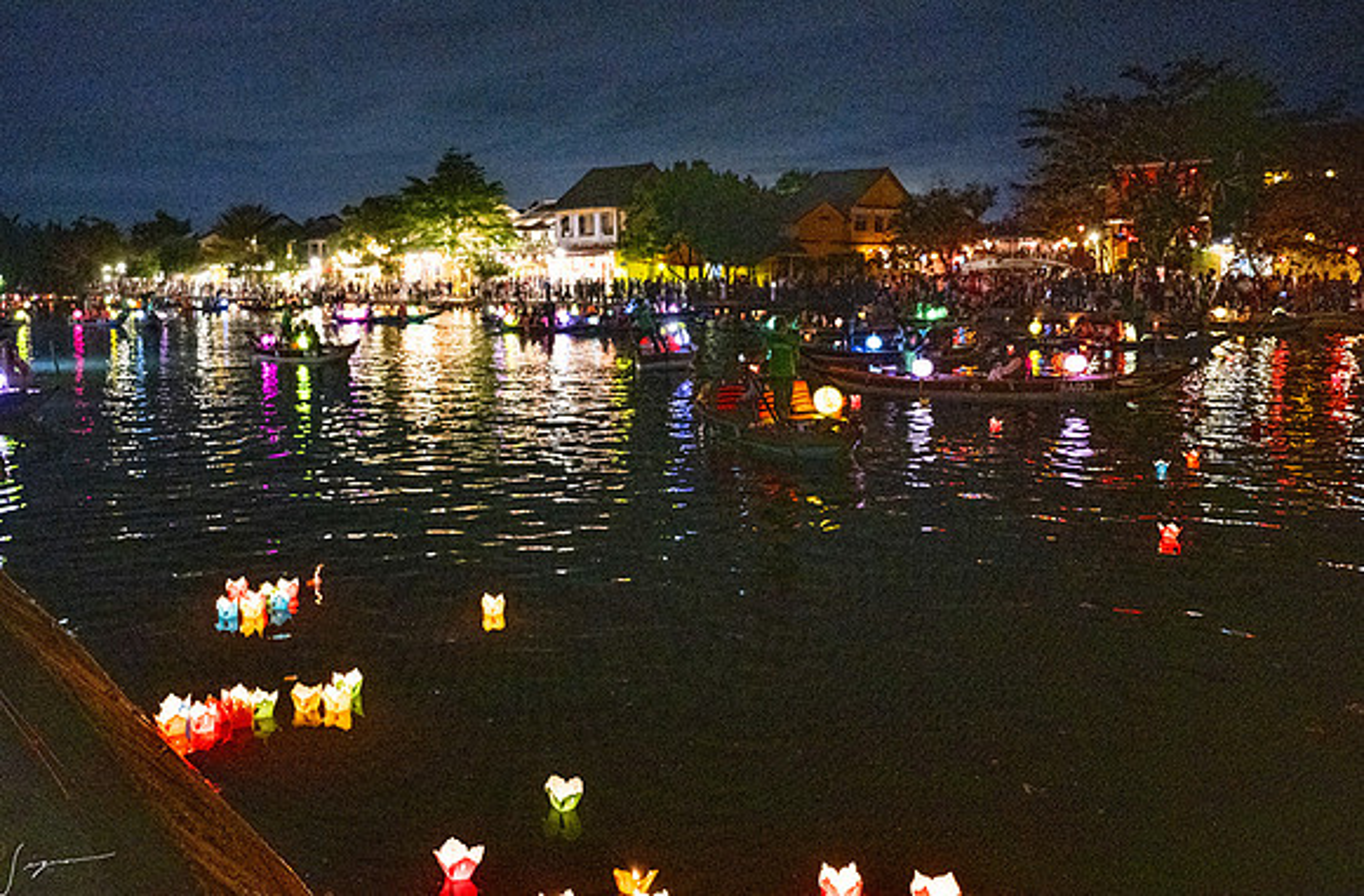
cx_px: 521
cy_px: 359
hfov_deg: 55.9
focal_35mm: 34
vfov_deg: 38.7
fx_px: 1270
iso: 4000
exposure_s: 1/100
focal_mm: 26
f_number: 2.8
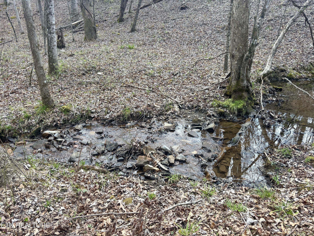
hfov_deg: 67.3
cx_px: 157
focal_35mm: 26
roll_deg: +0.0
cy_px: 118
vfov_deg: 53.1
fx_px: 236
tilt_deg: -22.1
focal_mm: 5.96
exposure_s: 1/390
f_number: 1.6
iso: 50
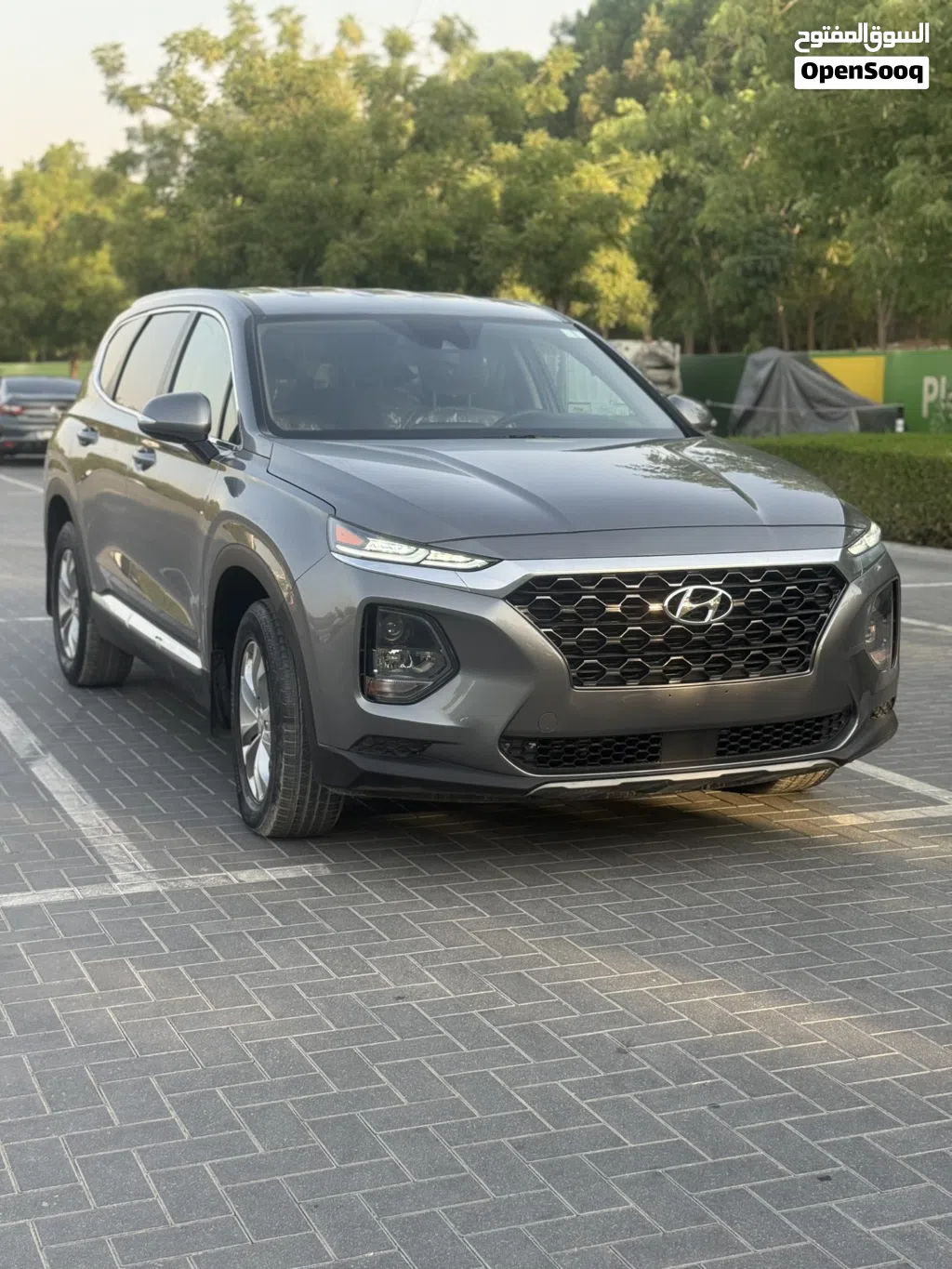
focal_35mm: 48
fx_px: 1760
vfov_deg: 39.7
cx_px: 476
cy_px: 634
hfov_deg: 30.3
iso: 64
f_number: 1.78
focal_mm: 6.76
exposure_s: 1/558
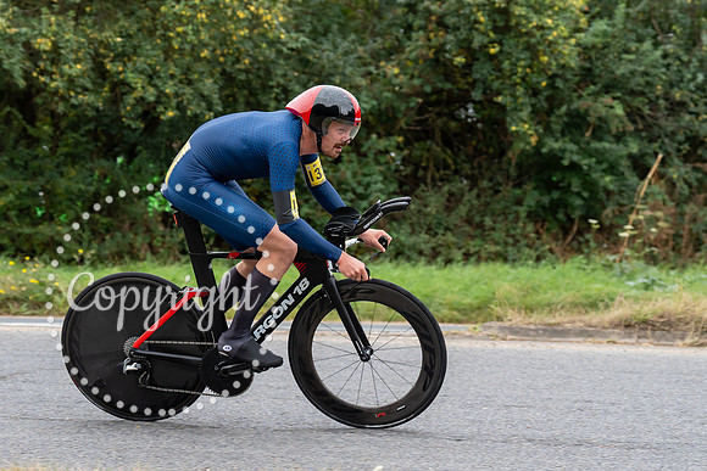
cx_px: 291
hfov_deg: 21.9
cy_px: 175
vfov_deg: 14.7
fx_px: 1829
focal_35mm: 93
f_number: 4
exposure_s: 1/1000
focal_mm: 70
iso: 800
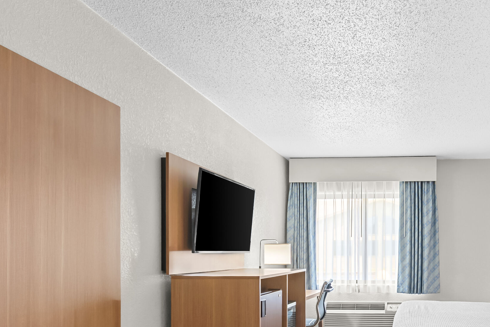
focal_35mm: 29
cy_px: 263
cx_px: 388
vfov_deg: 42.8
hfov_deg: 59.0
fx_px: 395
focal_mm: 11
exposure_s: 1/1.25
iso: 125
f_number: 9
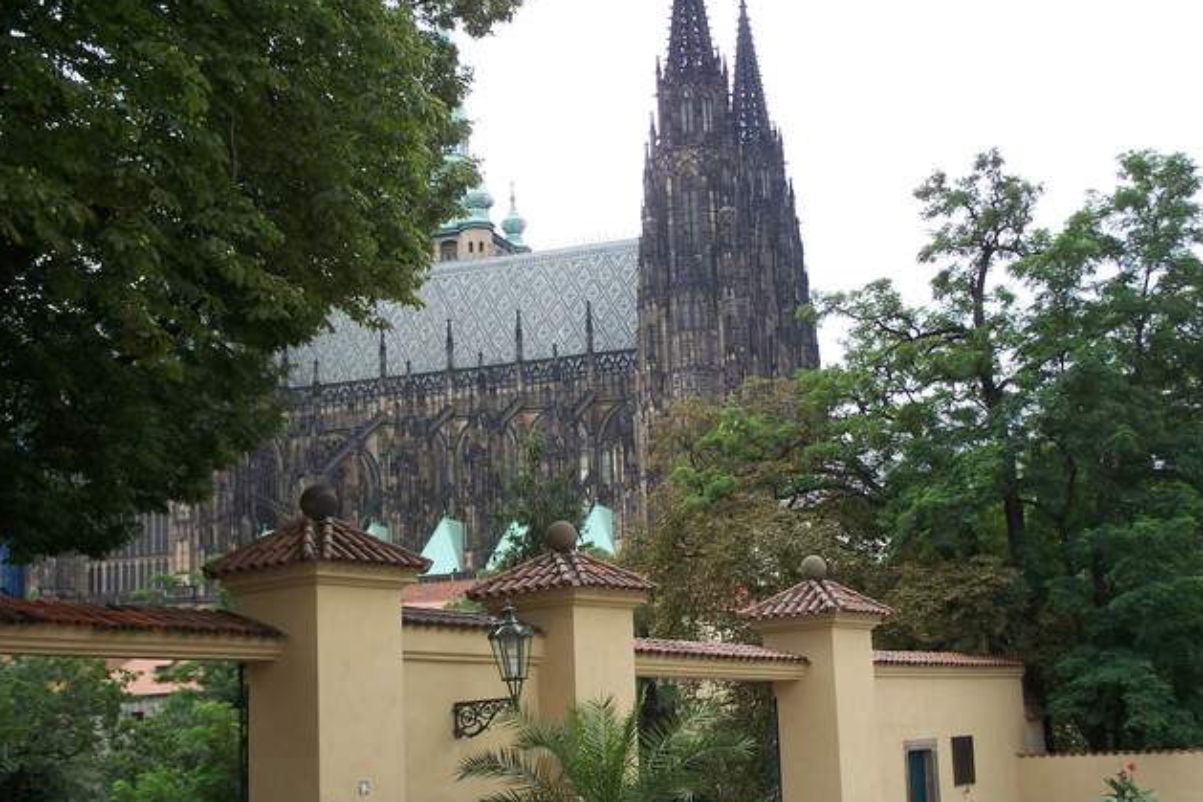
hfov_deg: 36.9
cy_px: 452
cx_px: 595
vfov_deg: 25.0
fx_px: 1804
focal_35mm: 54
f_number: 3.2
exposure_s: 1/250
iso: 64
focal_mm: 10.7
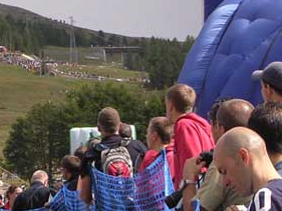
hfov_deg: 8.8
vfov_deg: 6.6
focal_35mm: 225
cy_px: 108
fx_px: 1834
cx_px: 21
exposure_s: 1/513
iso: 200
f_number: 4.9
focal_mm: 17.4
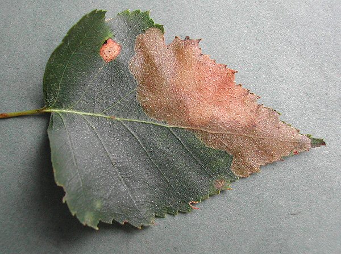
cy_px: 127
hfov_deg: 49.1
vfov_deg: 37.6
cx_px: 170
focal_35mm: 38
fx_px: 373
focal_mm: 8
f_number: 2.8
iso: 100
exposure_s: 1/31.1
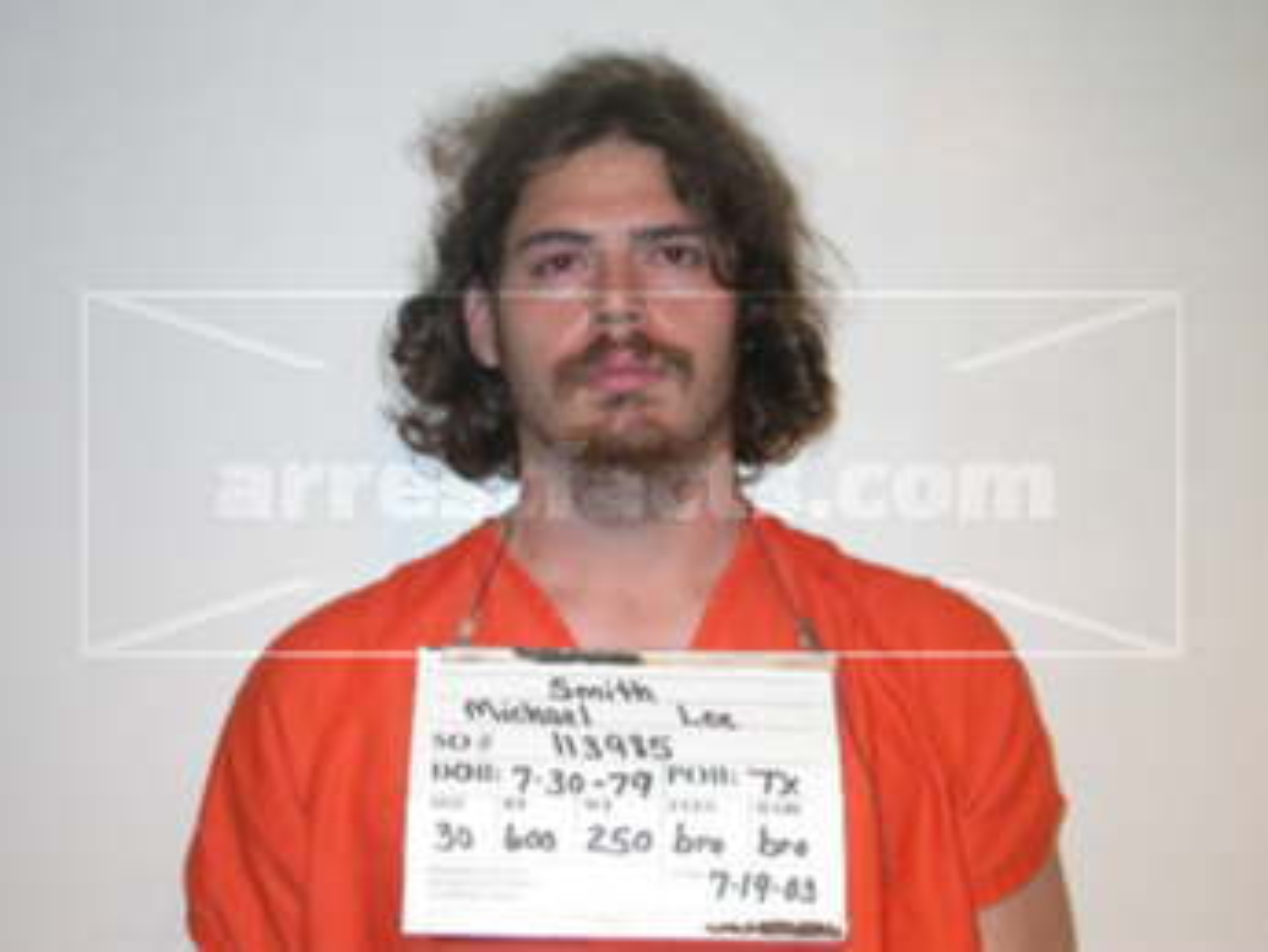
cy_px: 476
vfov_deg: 24.8
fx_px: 2162
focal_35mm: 59
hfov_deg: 32.7
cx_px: 634
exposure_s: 1/60.3
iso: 100
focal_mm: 12.2
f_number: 3
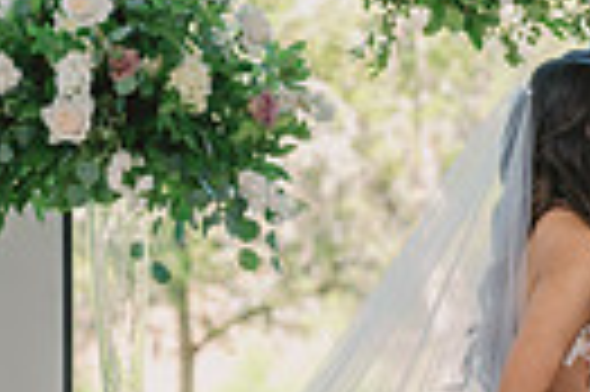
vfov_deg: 4.4
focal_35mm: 309
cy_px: 478
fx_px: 5058
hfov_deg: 6.6
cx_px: 653
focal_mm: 70
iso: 125
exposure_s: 1/200
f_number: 2.8
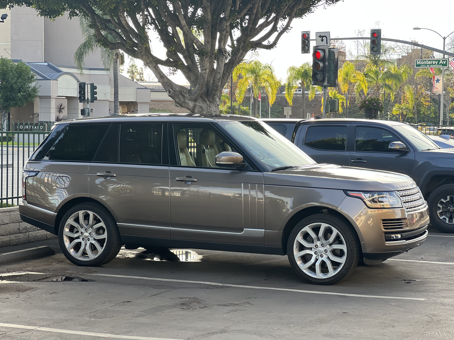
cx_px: 227
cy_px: 170
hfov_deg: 25.3
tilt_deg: -1.9
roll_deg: -0.8
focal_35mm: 77
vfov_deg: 19.1
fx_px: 1010
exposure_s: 1/121
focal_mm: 9
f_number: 2.8
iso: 64
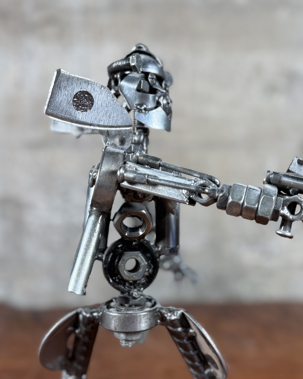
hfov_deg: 45.3
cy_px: 193
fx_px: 359
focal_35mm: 32
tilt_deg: -10.4
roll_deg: +0.1
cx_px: 192
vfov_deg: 55.7
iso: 80
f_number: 1.78
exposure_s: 1/120
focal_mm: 6.76
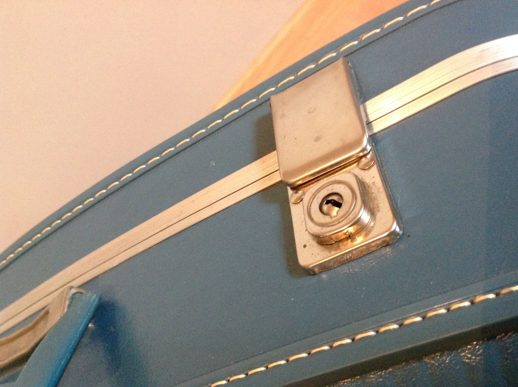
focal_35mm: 35
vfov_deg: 40.6
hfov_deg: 52.7
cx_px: 259
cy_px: 194
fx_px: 523
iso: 500
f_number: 2.4
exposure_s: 1/15
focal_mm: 4.28
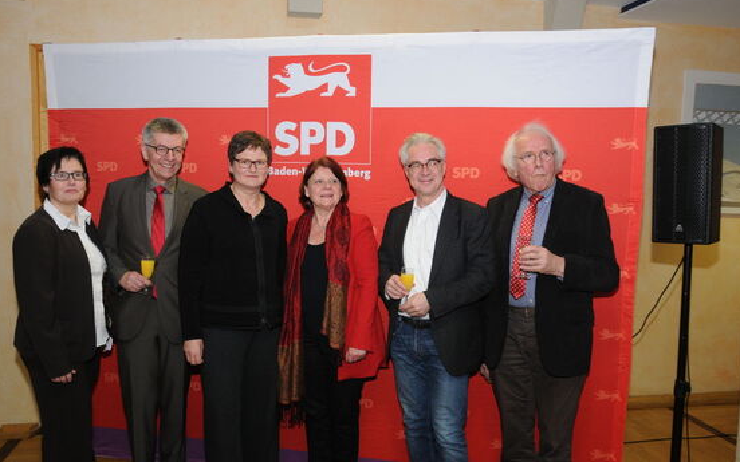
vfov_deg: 38.8
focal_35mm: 33
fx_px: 656
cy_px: 240
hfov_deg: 58.9
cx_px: 371
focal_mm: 21
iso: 640
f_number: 6.3
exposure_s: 1/60
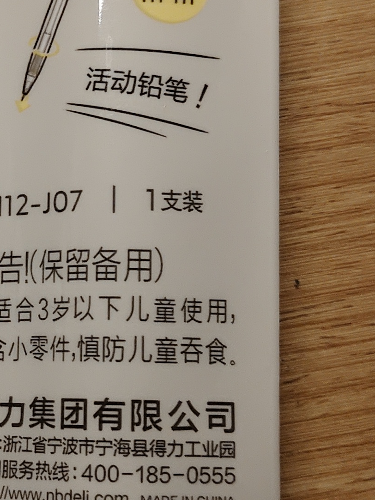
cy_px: 212
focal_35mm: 87
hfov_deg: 16.7
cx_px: 17
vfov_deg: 22.5
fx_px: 1257
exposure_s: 1/100
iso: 335
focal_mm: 5.56
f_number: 1.88
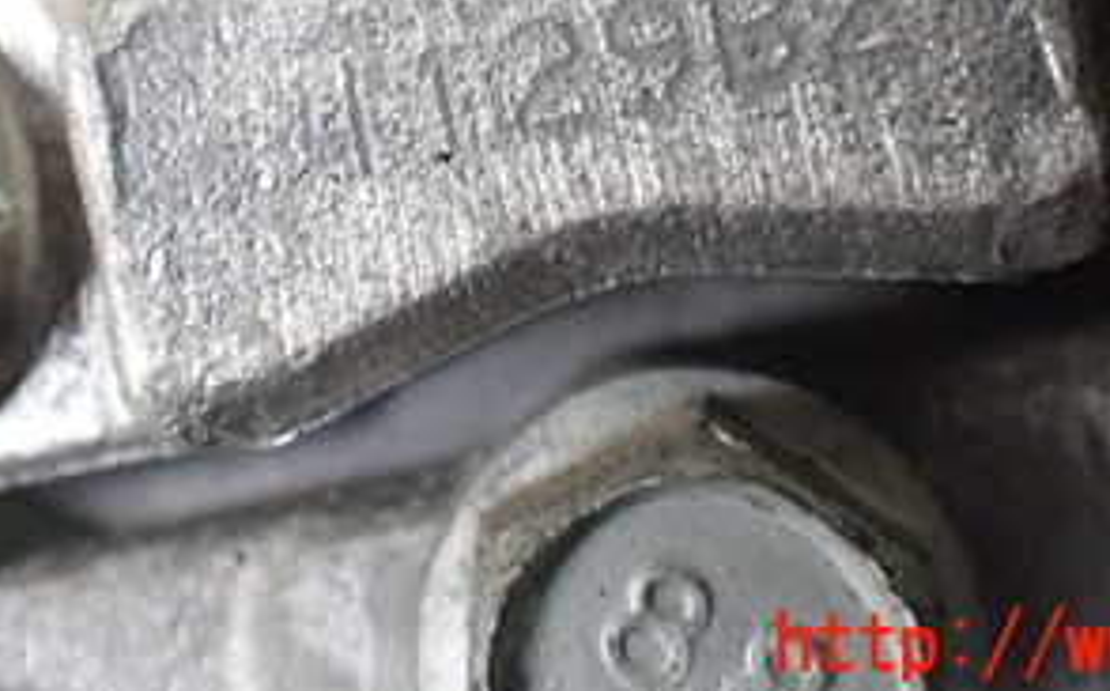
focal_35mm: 65
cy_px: -155
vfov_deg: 18.8
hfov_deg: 31.5
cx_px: 495
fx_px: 1964
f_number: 2.3
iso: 800
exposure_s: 1/100
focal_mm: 5.4
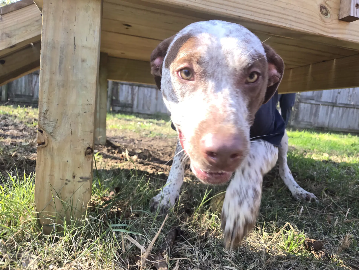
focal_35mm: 23
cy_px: 135
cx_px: 180
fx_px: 239
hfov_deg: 73.9
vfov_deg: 58.9
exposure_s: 1/180
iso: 32
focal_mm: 5.4
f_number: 1.8
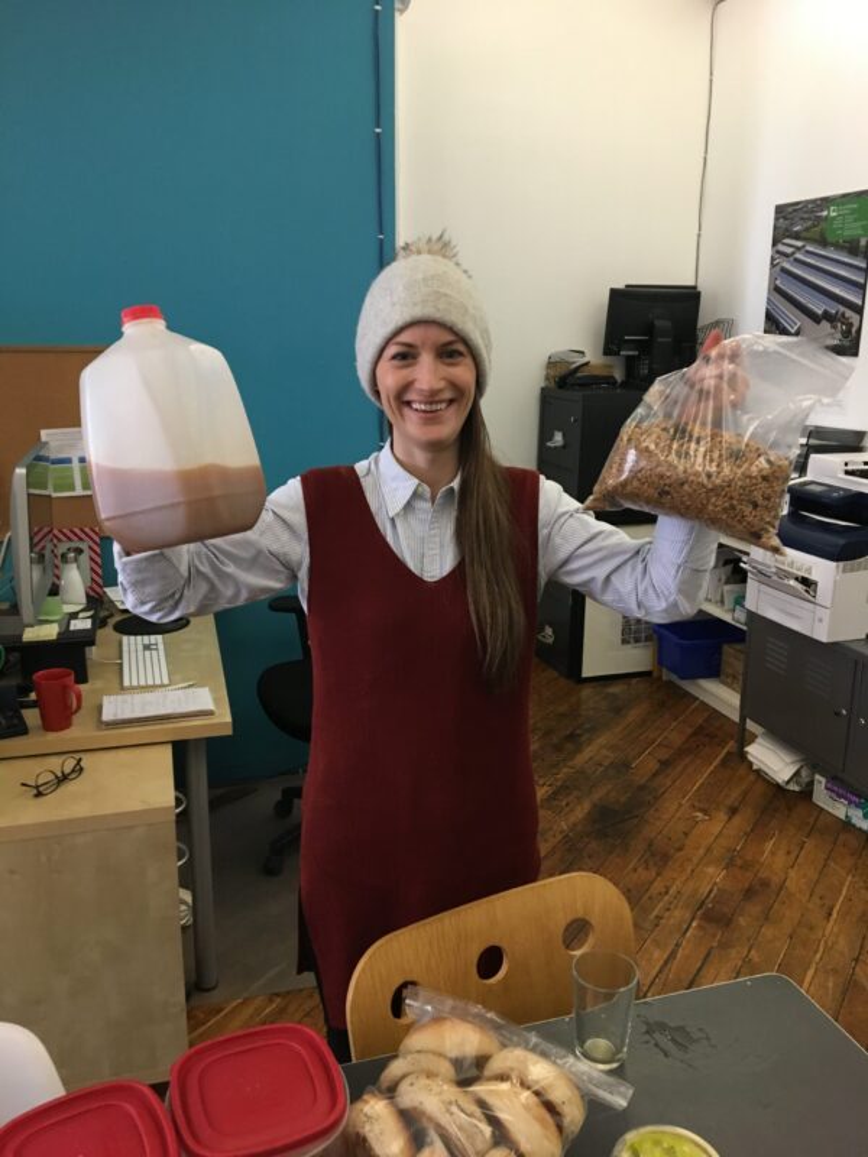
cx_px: 434
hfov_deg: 48.2
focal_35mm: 29
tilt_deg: -13.8
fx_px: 970
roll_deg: +0.0
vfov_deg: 61.7
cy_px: 578
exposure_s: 1/30
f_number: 2.2
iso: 100
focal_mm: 4.15
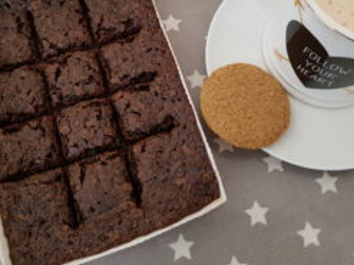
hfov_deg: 47.7
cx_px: 209
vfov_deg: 36.2
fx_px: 399
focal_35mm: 39
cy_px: 76
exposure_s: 1/60
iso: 100
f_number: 1.7
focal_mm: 4.2
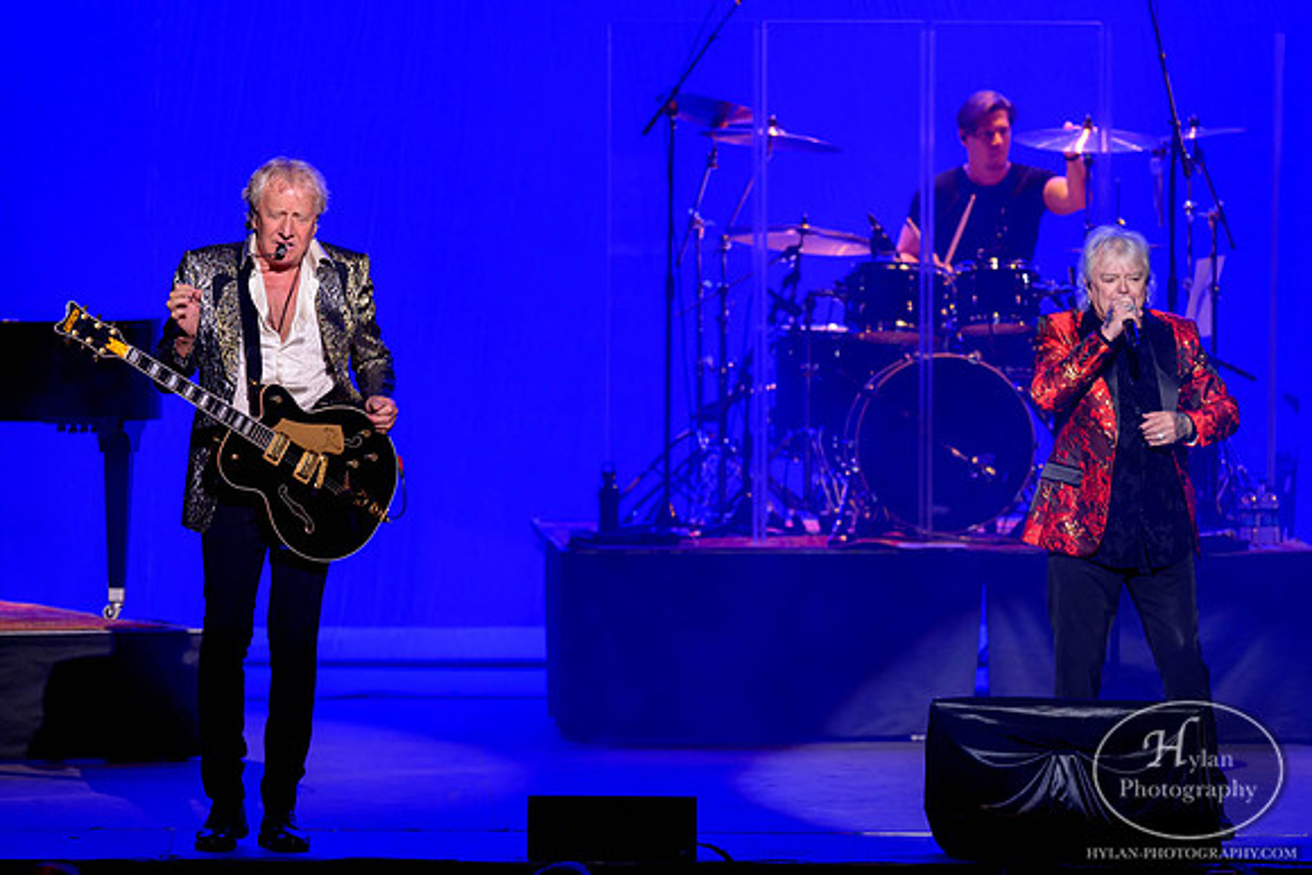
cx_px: 672
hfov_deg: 6.6
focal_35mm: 313
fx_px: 11420
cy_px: 456
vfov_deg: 4.4
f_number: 4
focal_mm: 300
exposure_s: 1/200
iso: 1800
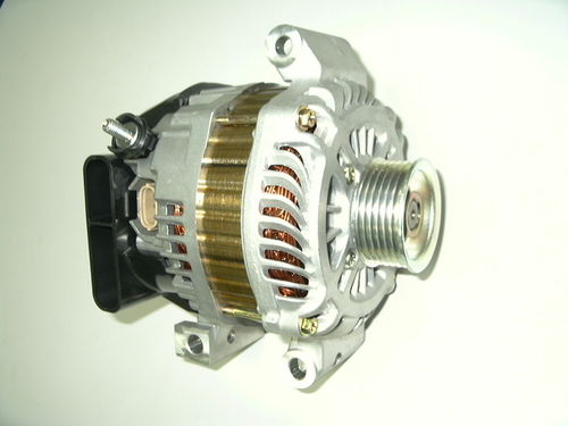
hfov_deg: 52.6
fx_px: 574
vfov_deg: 40.7
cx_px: 284
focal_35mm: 35
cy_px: 213
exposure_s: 1/64.1
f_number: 2.8
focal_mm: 5.4
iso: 200
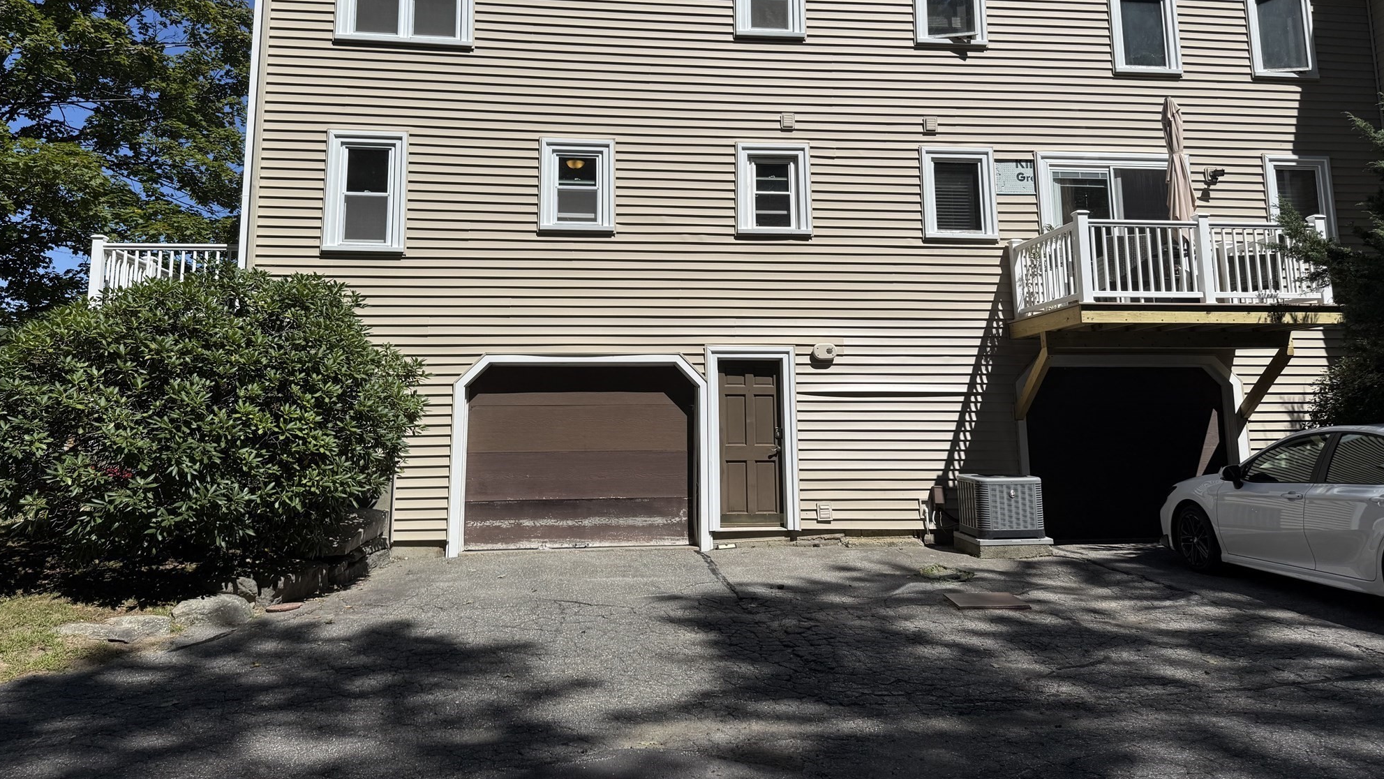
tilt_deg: +10.5
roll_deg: +0.3
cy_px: 254
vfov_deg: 42.3
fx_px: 991
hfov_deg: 69.9
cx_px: 685
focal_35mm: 27
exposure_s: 1/8130
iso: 80
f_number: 1.78
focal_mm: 6.76
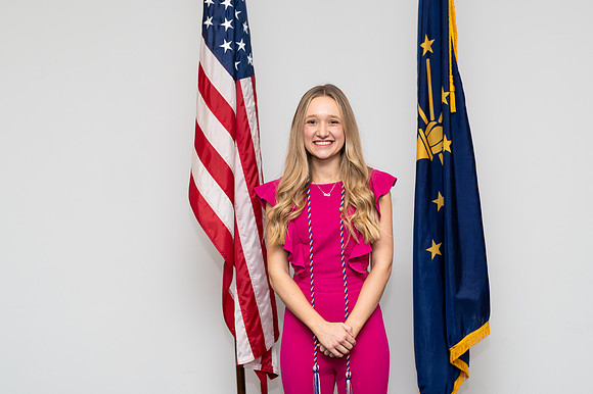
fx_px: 988
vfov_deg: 22.6
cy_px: 197
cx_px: 296
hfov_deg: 33.4
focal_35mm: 60
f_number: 4
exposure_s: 1/160
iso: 100
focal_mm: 50
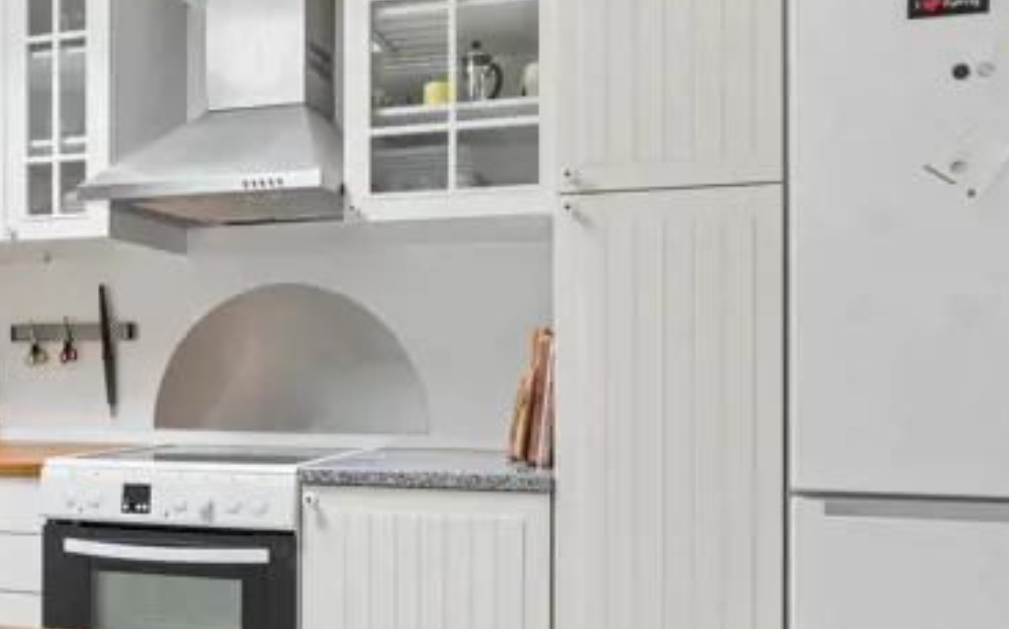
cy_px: 382
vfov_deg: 36.1
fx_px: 962
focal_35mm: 35
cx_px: 418
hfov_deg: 55.0
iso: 200
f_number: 8
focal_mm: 14
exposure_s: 1/15
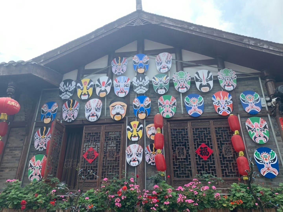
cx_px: 142
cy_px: 106
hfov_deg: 67.3
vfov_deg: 53.1
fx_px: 213
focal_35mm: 26
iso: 25
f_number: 1.8
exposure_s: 1/1011
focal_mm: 4.25
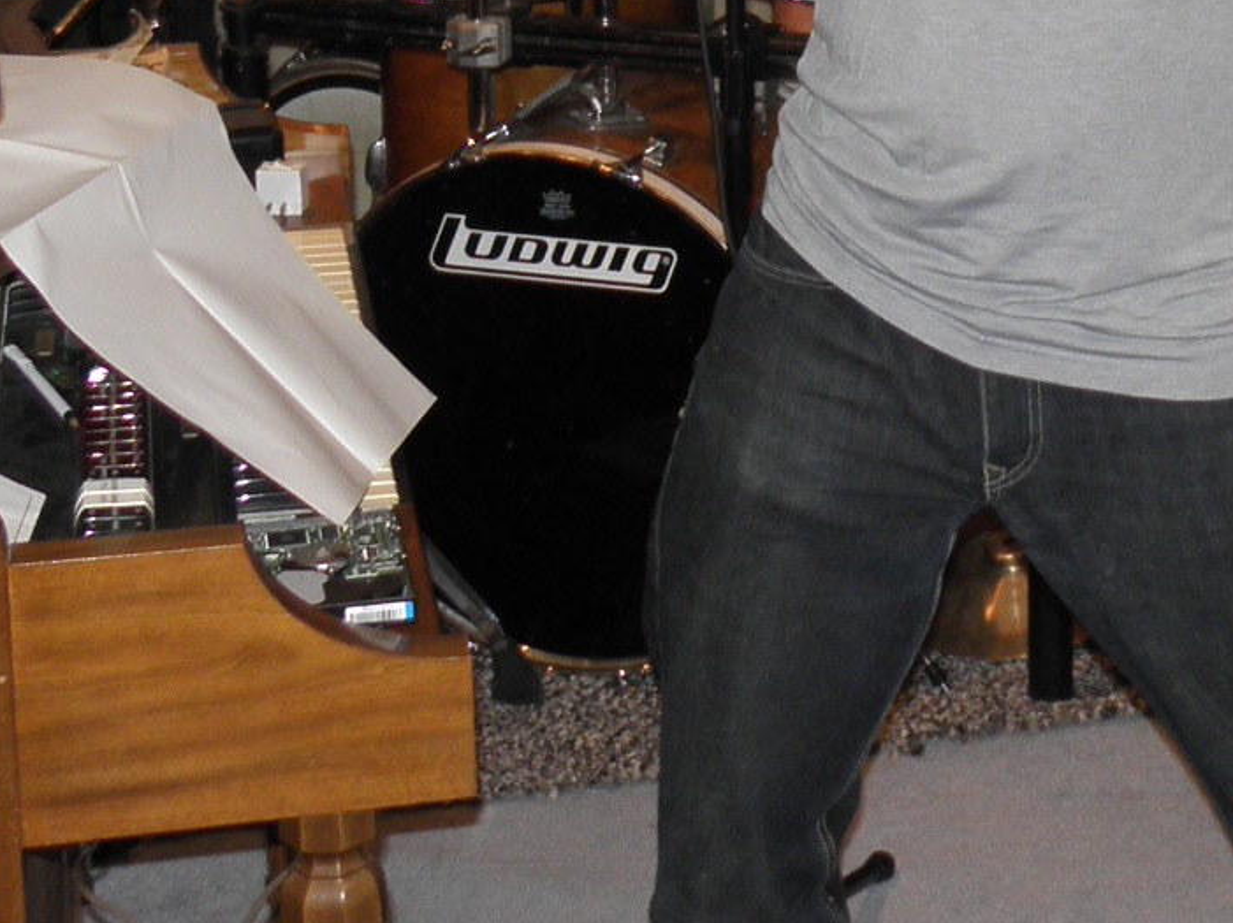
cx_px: 1150
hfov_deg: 20.2
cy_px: -652
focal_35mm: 95
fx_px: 3382
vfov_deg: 14.1
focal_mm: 4.6
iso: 100
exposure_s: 1/30
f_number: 2.8
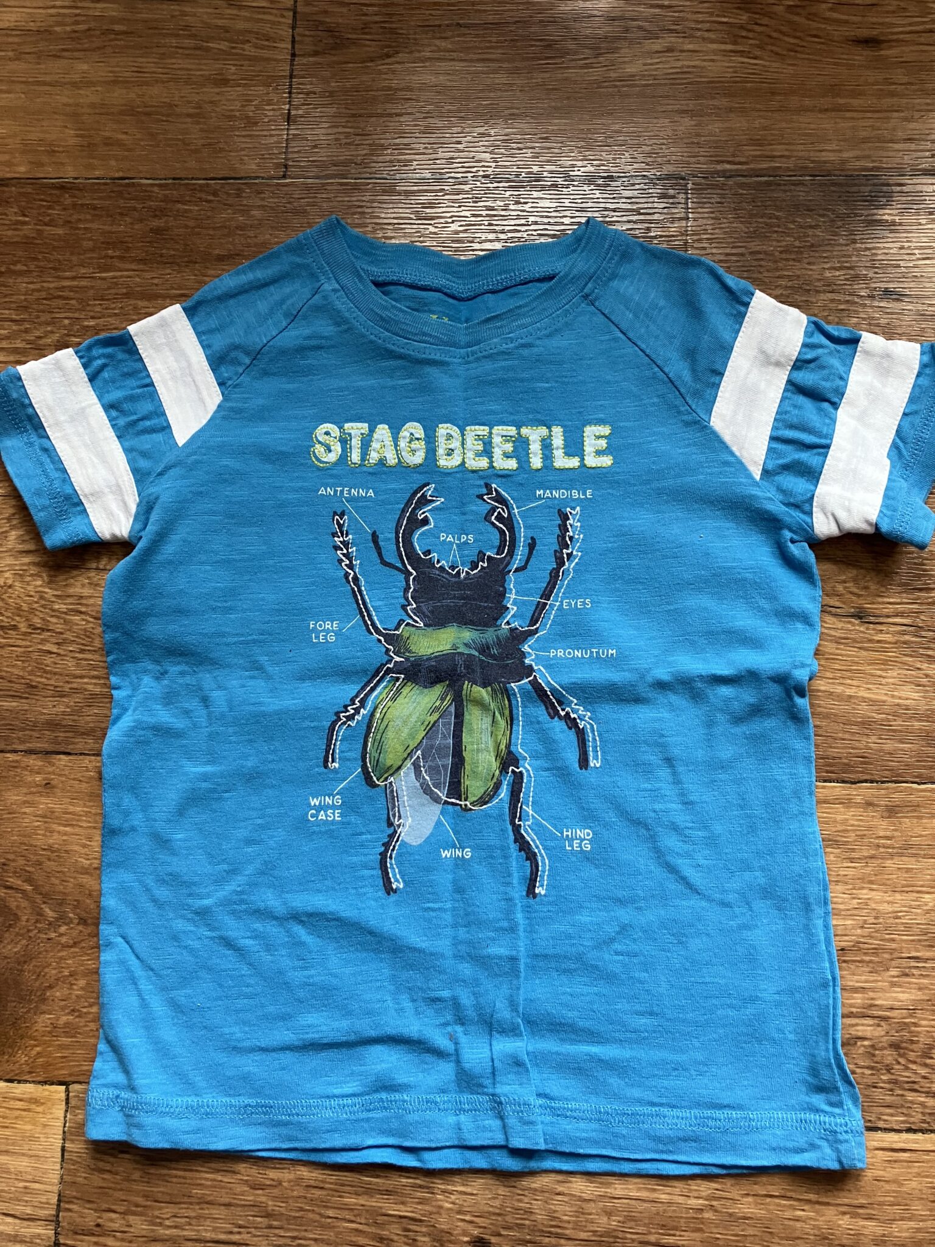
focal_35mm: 28
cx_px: 468
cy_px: 624
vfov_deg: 63.4
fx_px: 1008
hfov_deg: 49.7
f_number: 1.8
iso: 125
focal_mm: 3.99
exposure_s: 1/60
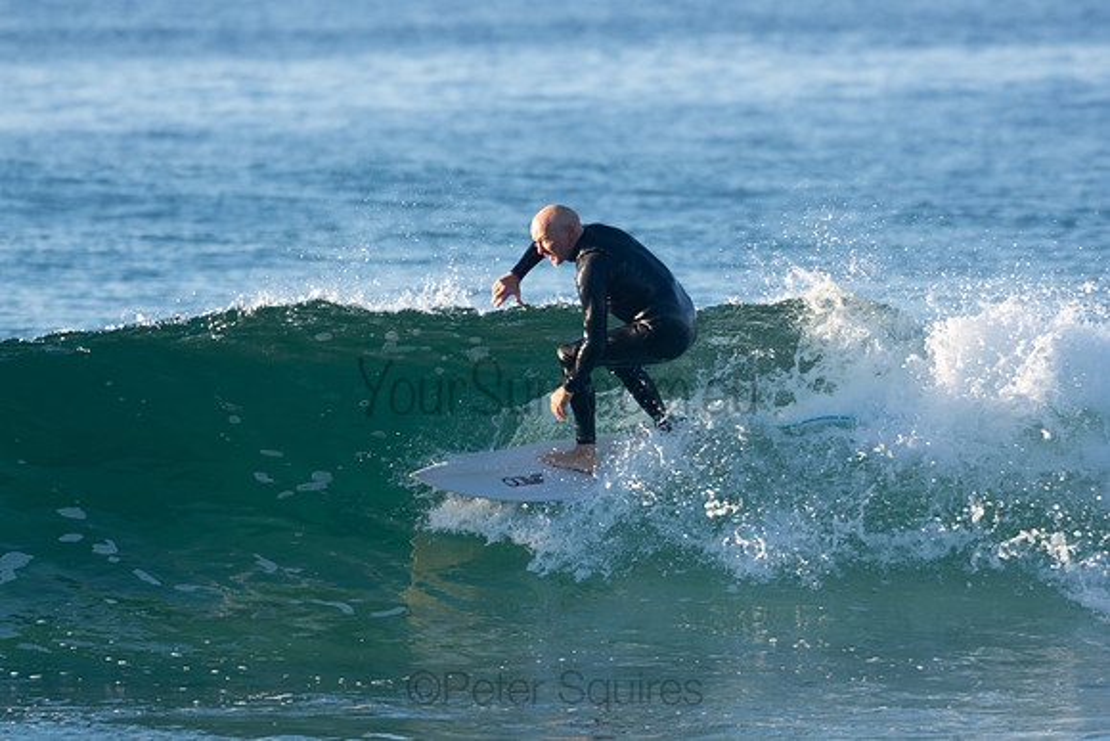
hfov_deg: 3.5
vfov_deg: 2.4
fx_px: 18041
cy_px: 370
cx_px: 555
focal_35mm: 585
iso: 320
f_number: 5.6
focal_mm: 390
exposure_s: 1/640
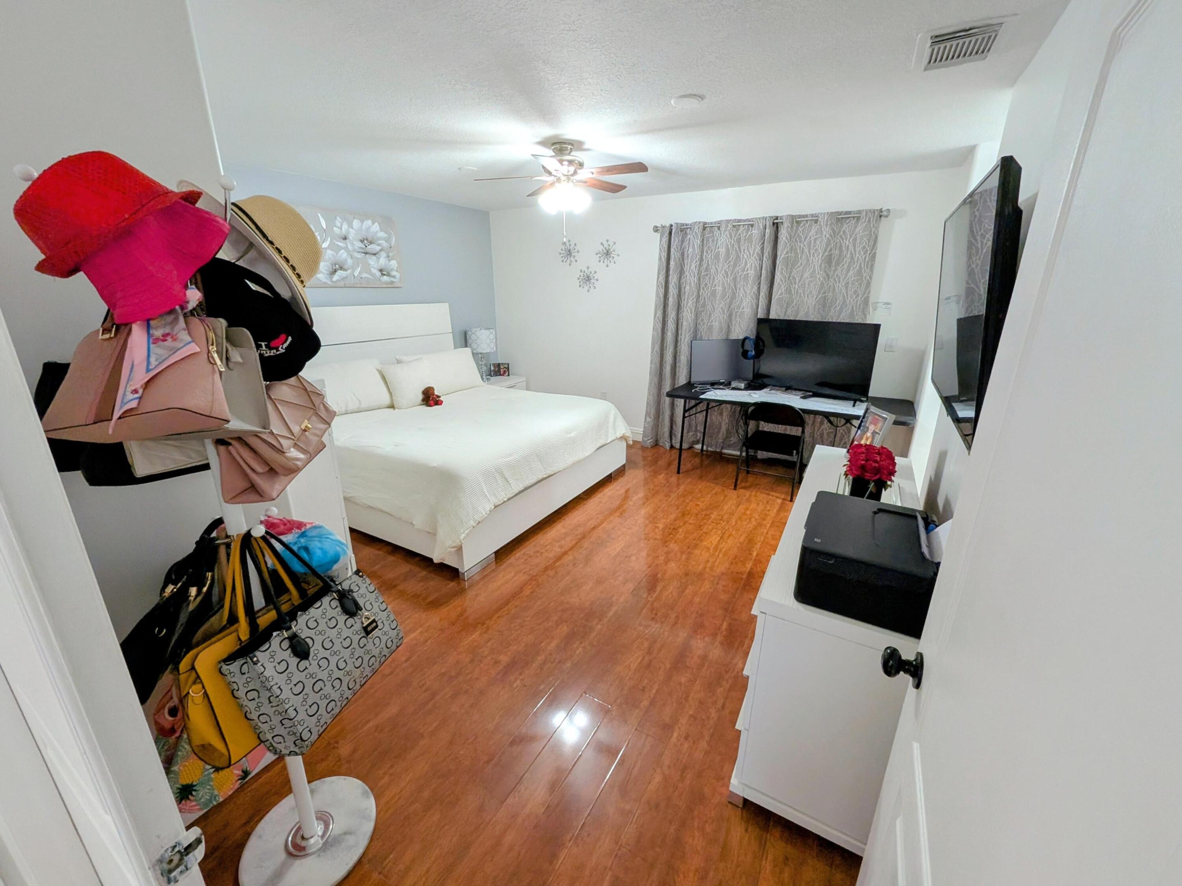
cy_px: 443
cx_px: 591
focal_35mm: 13
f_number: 2.2
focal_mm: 1.54
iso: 168
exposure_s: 1/60
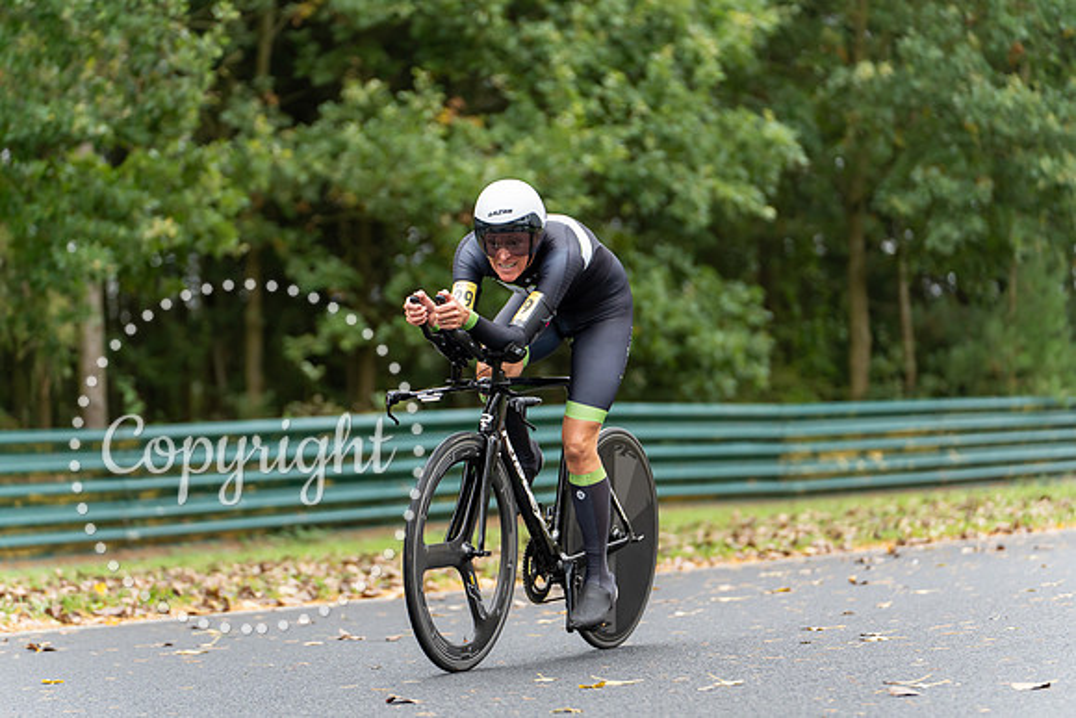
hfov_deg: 16.1
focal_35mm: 127
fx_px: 3797
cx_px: 538
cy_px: 359
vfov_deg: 10.8
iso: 1250
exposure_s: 1/1000
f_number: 2.8
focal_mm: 127
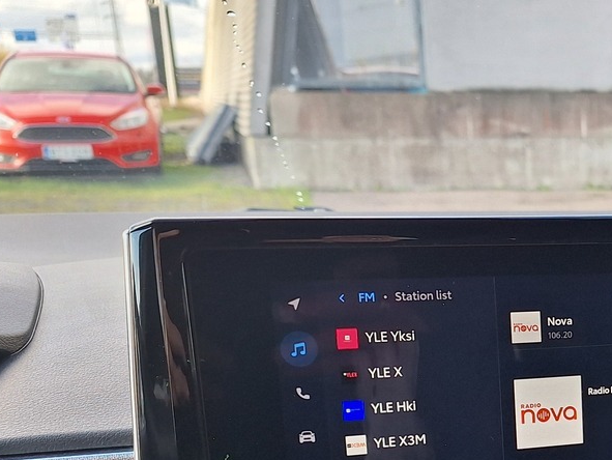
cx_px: 632
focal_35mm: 56
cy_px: 477
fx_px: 991
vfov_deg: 24.7
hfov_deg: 31.4
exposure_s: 1/142
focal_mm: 5.54
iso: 40
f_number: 1.8
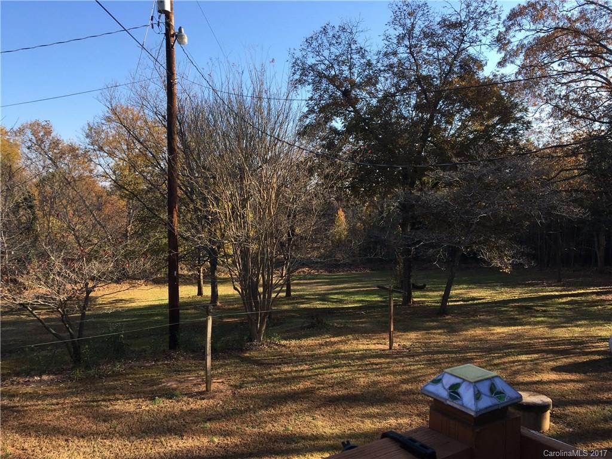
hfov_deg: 61.7
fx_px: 513
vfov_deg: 48.2
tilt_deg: -2.0
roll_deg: -1.0
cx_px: 306
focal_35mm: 29
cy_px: 230
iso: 25
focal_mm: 4.15
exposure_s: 1/561
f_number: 2.2
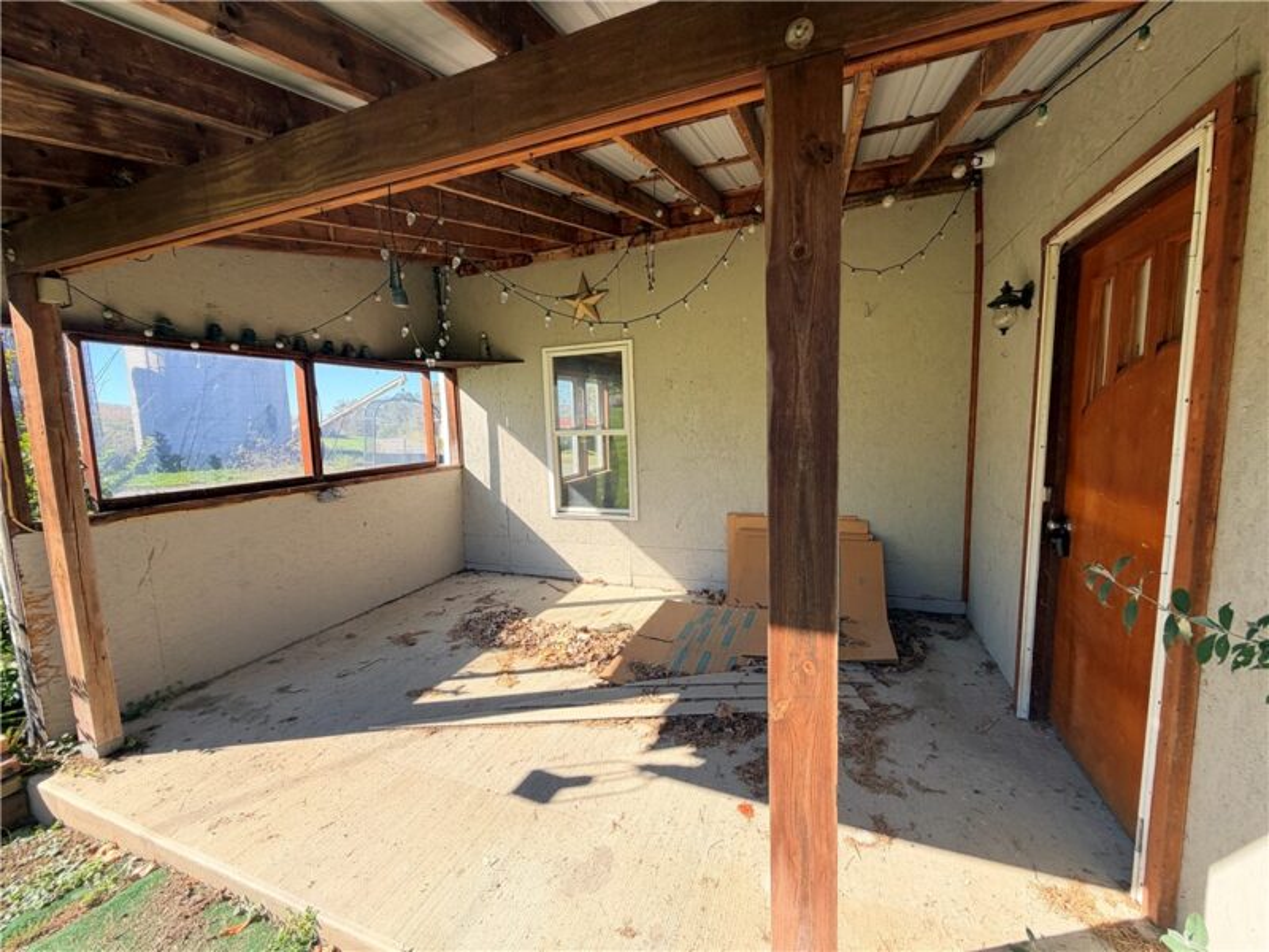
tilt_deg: -6.1
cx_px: 634
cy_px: 476
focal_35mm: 14
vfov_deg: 85.7
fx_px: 513
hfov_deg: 102.1
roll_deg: +2.2
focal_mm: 2.22
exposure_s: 1/502
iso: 50
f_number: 2.2
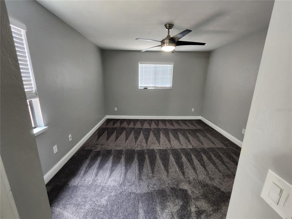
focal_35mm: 13
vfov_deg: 89.9
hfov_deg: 106.2
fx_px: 110
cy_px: 110
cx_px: 146
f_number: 2.2
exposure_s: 1/30
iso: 320
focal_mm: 2.2
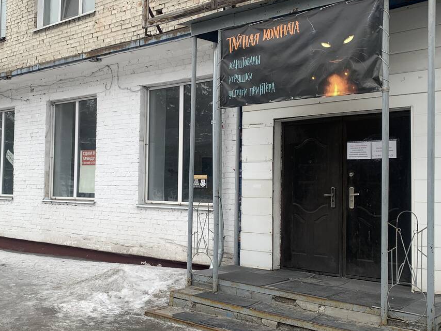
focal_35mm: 39
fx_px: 497
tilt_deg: +3.9
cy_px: 170
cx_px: 169
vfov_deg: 36.8
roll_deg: +0.9
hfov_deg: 47.5
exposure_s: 1/241
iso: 25
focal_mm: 4.25
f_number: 1.8
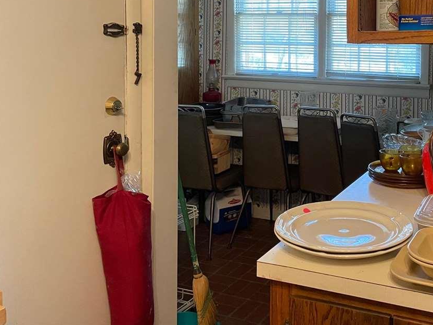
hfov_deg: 45.0
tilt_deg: -2.5
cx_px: 330
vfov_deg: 35.1
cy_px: 76
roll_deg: -0.3
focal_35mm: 40
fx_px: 500
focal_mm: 4.2
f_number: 1.6
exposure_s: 1/60
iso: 400
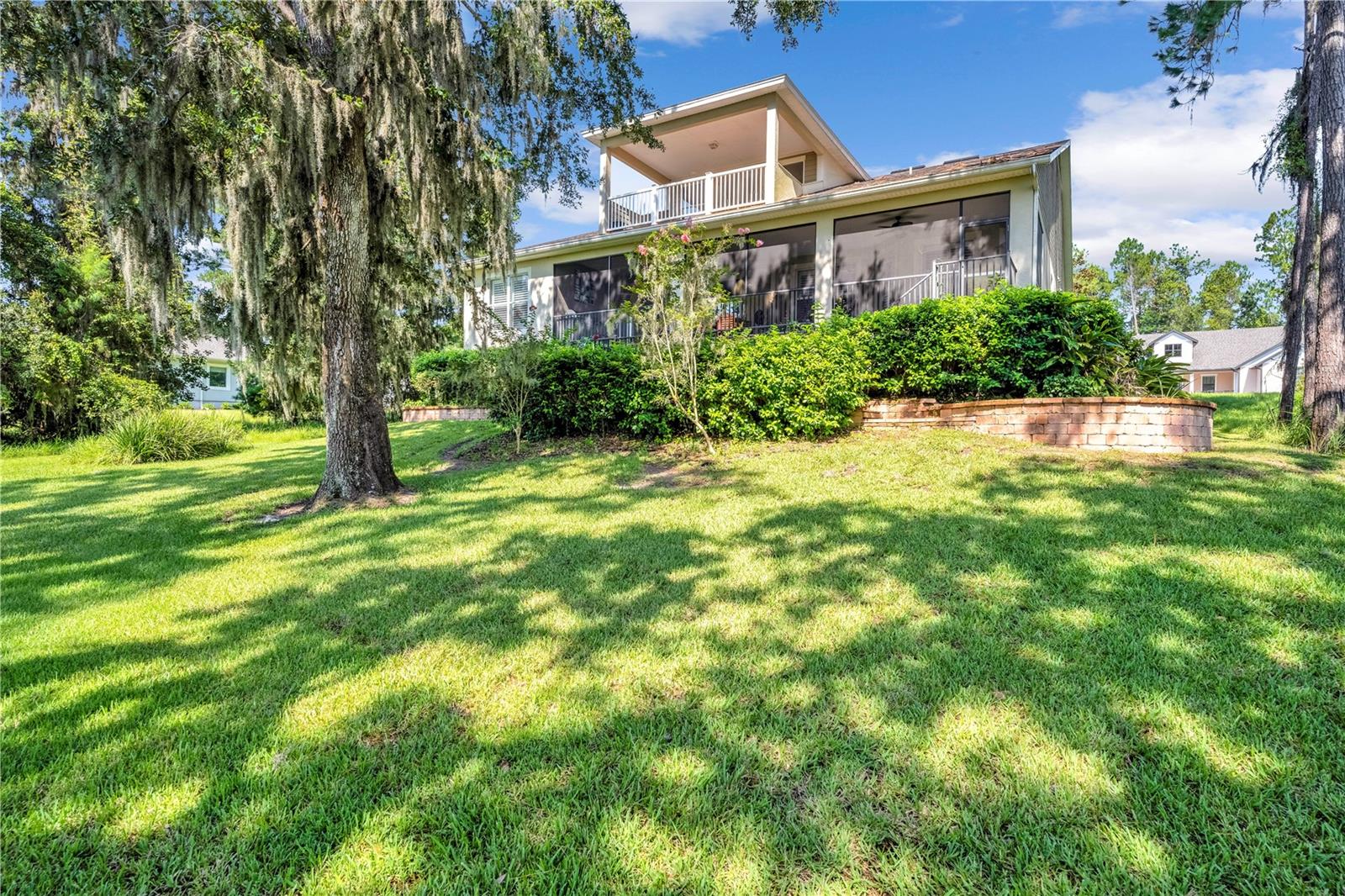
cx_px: 672
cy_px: 448
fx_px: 672
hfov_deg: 90.0
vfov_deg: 67.4
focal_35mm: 18
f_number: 9
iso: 200
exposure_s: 1/125
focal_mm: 18
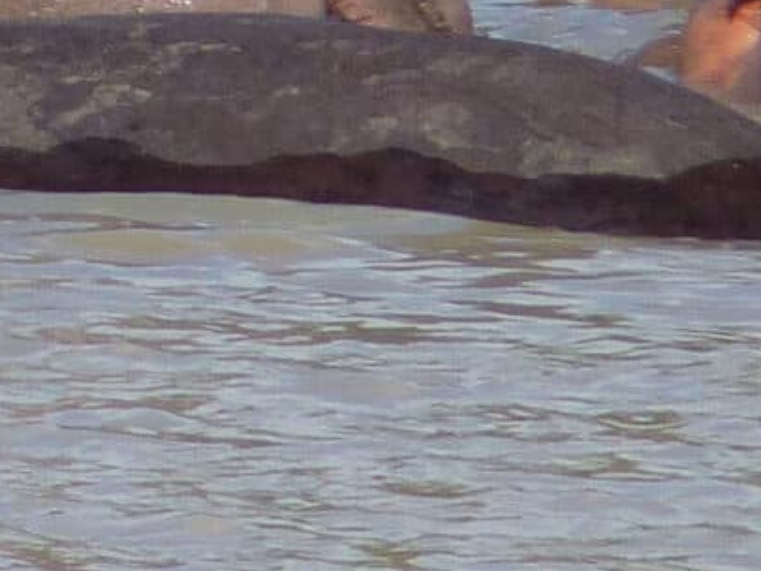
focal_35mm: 3795
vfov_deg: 0.4
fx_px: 83454
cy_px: -276
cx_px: -1131
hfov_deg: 0.5
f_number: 4.5
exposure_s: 1/1000
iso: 100
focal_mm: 108
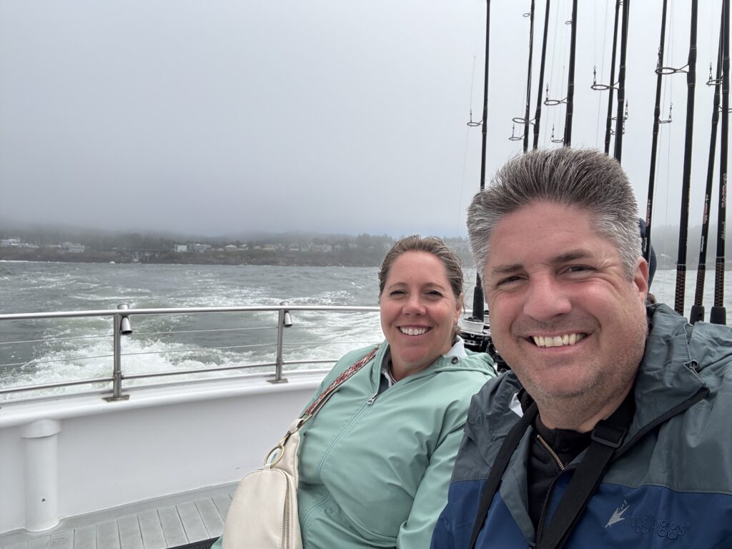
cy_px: 274
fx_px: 486
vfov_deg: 58.9
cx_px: 366
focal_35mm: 23
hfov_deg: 73.9
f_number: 1.9
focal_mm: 2.69
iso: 32
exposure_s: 1/1585
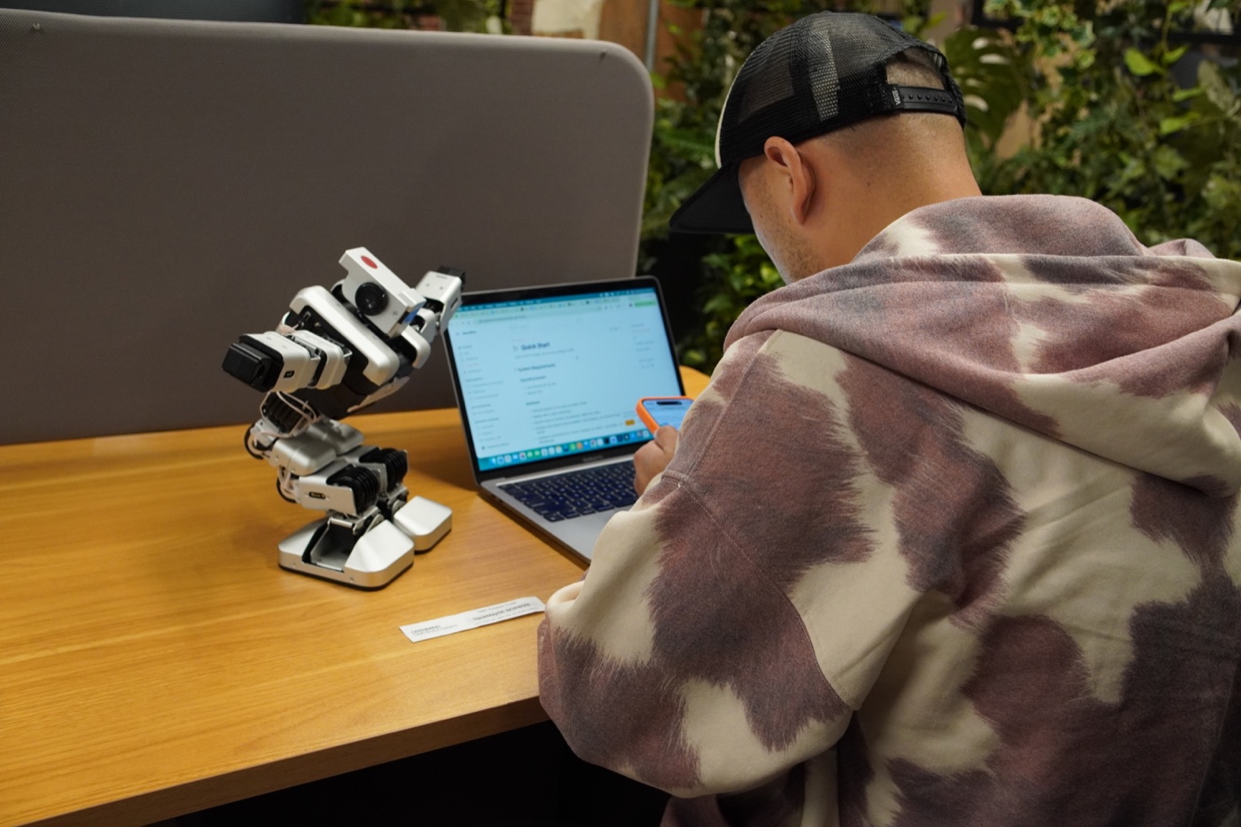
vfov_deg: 38.4
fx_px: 1189
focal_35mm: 34
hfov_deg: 55.1
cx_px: 620
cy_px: 414
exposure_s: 1/160
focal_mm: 23
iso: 1600
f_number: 3.5
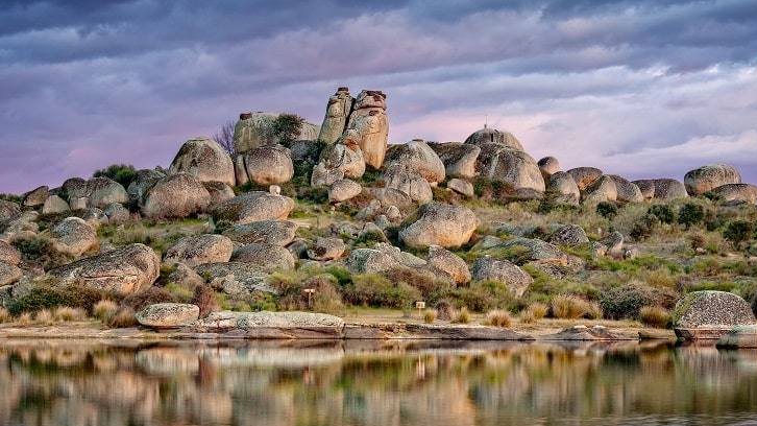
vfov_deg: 13.0
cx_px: 384
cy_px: 287
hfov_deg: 22.9
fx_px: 1866
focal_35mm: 93
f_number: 16
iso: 100
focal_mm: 42
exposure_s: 1
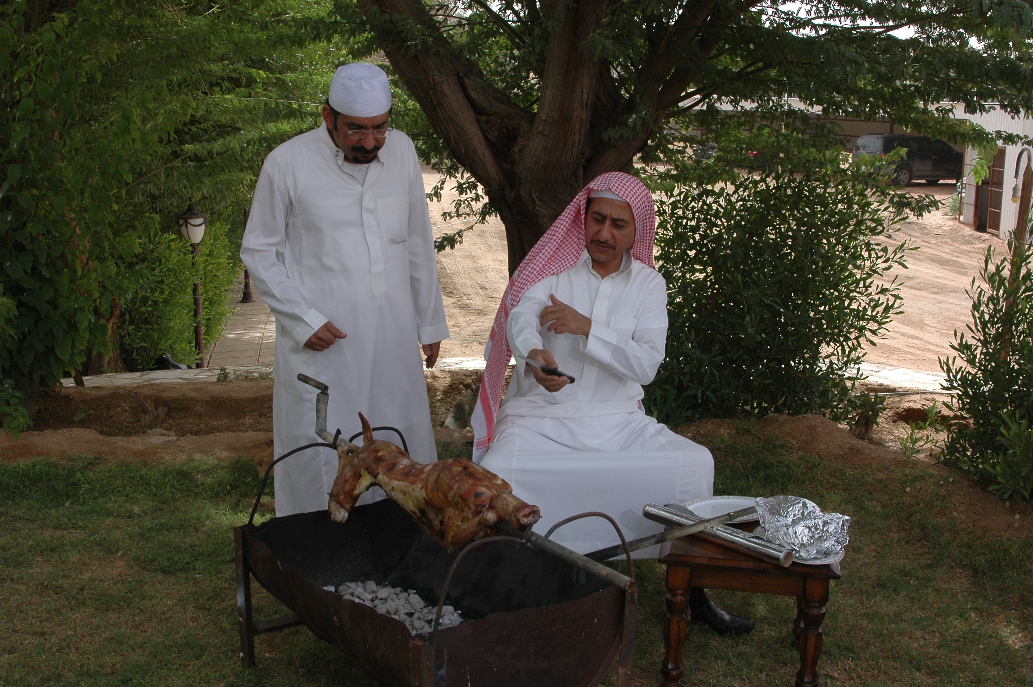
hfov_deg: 43.6
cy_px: 344
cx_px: 516
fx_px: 1290
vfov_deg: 29.8
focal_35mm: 45
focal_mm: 30
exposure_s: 1/200
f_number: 9
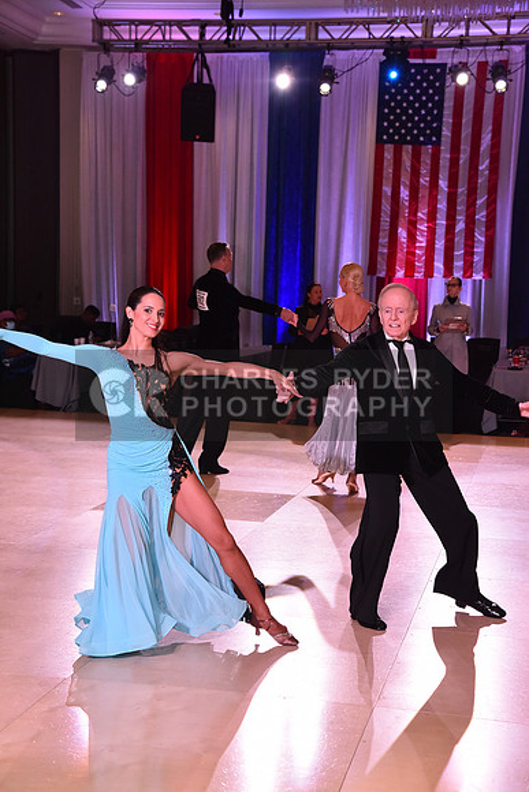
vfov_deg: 32.4
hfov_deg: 21.9
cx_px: 264
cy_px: 396
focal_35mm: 62
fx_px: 1366
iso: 2500
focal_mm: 62
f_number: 6.3
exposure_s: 1/320
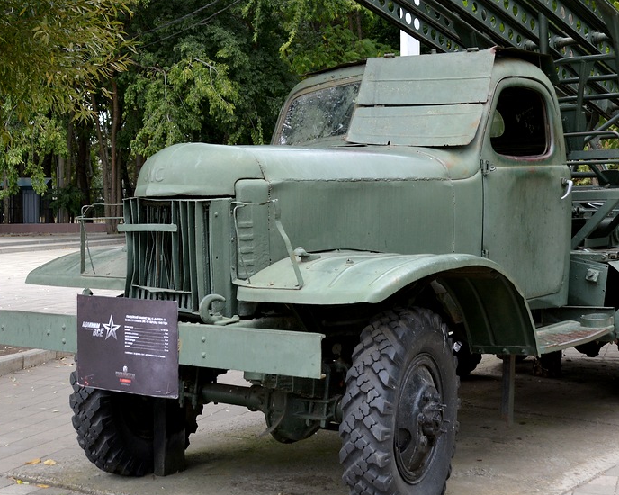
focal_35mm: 54
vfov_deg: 28.0
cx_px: 368
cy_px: 188
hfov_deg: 34.7
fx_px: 989
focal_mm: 22
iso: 400
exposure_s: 1/100
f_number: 5
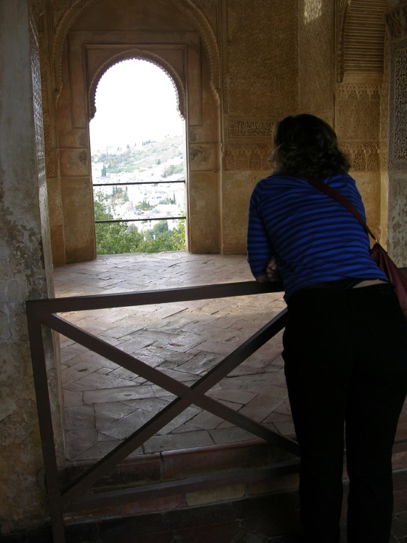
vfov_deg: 51.4
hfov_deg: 39.6
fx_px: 565
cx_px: 206
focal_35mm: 36
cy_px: 268
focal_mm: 8.9
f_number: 3.2
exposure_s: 1/41.6
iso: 50
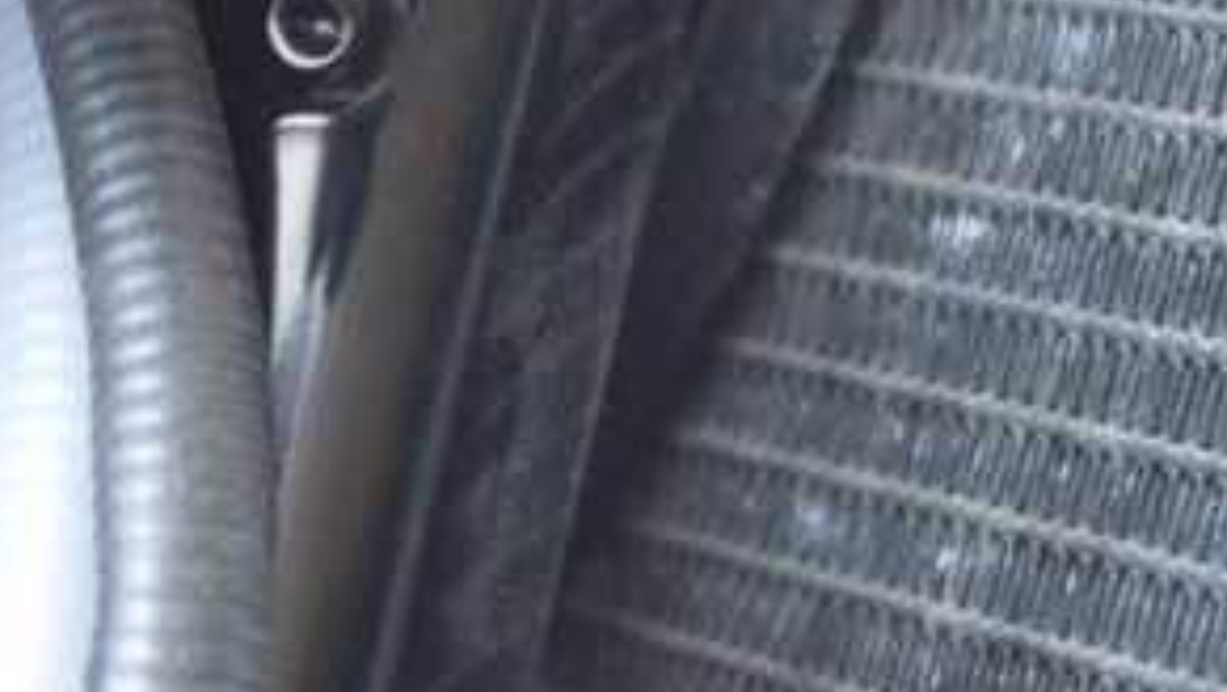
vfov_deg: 6.3
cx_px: -245
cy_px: -555
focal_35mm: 188
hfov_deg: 11.2
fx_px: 6119
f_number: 4.5
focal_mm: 34
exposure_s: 1/60
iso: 1600
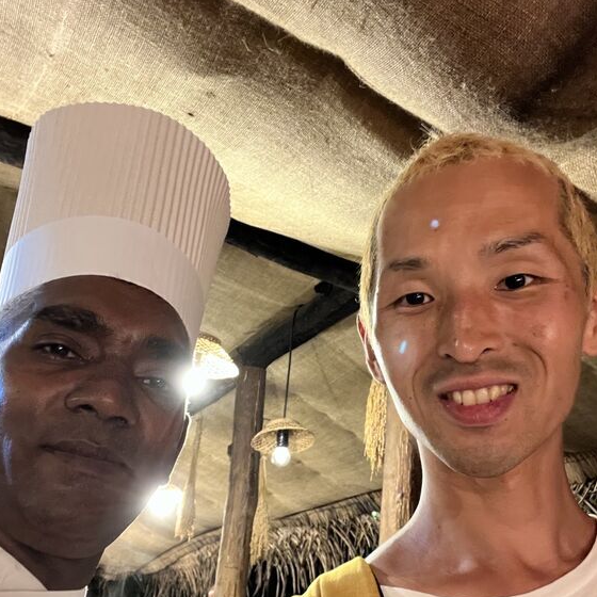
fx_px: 702
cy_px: 367
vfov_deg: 45.7
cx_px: 298
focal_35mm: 36
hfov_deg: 46.0
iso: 640
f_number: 2.2
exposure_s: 1/17
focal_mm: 2.71
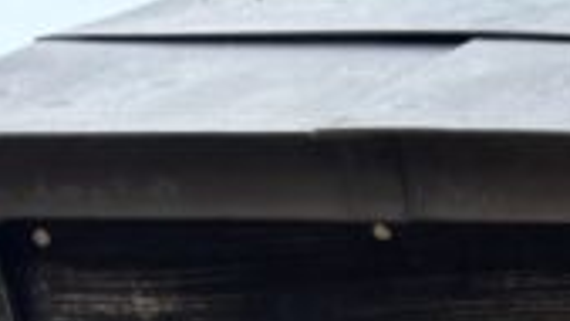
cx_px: 1562
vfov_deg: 6.2
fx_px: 2599
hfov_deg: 10.1
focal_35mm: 172
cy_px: 1105
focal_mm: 5.96
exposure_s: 1/747
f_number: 1.6
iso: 50
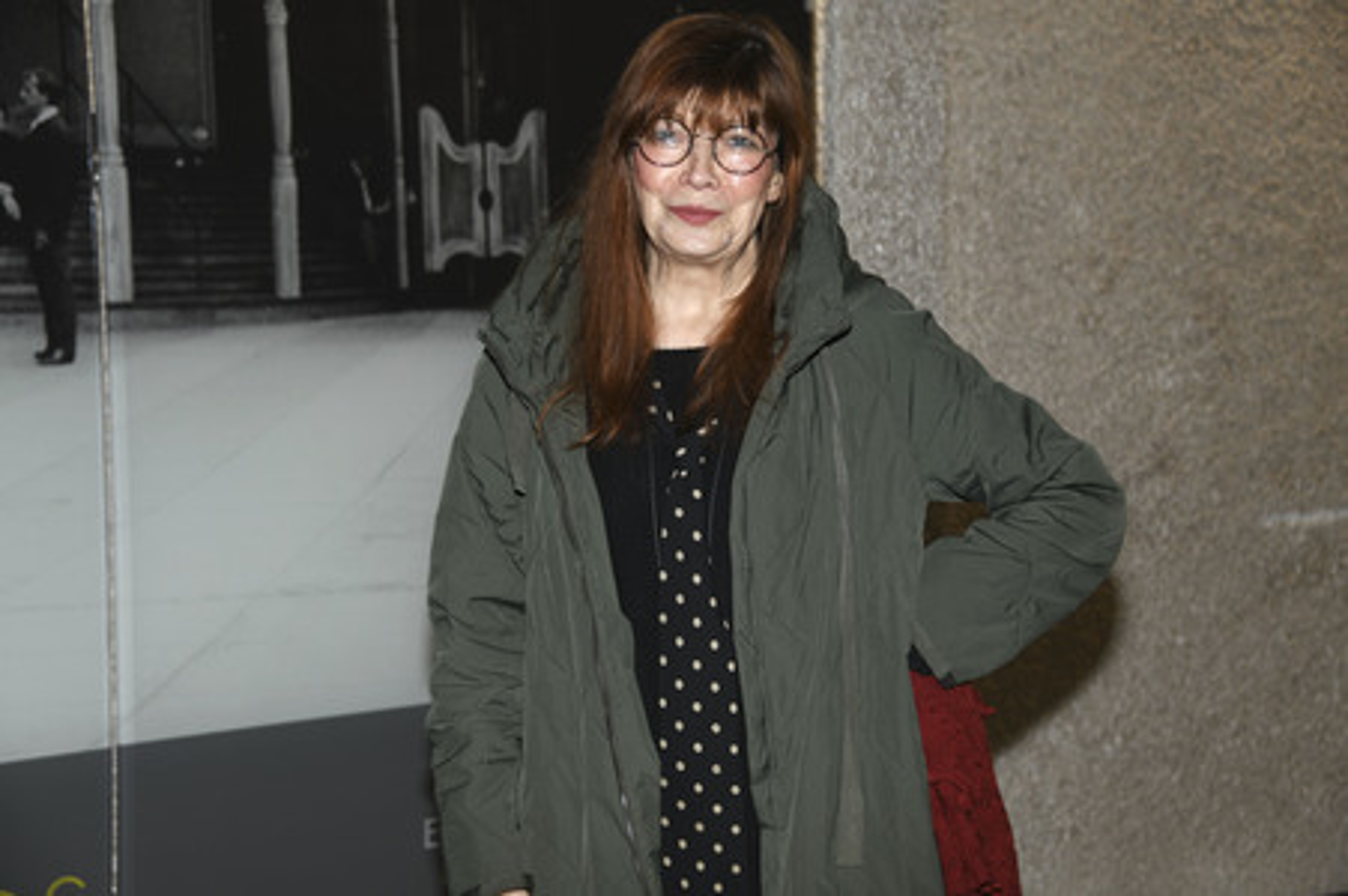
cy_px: 448
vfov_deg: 17.5
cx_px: 674
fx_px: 2918
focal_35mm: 78
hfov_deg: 26.0
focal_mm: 78
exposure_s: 1/160
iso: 500
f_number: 6.3
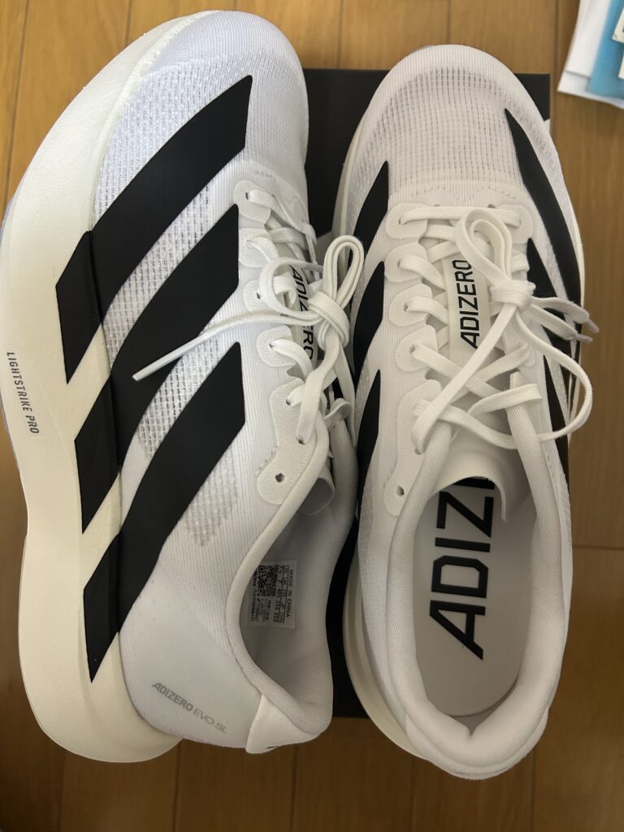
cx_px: 312
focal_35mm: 26
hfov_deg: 53.1
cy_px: 416
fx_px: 625
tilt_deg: -84.8
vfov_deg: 67.3
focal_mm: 5.7
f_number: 1.5
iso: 500
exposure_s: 1/60
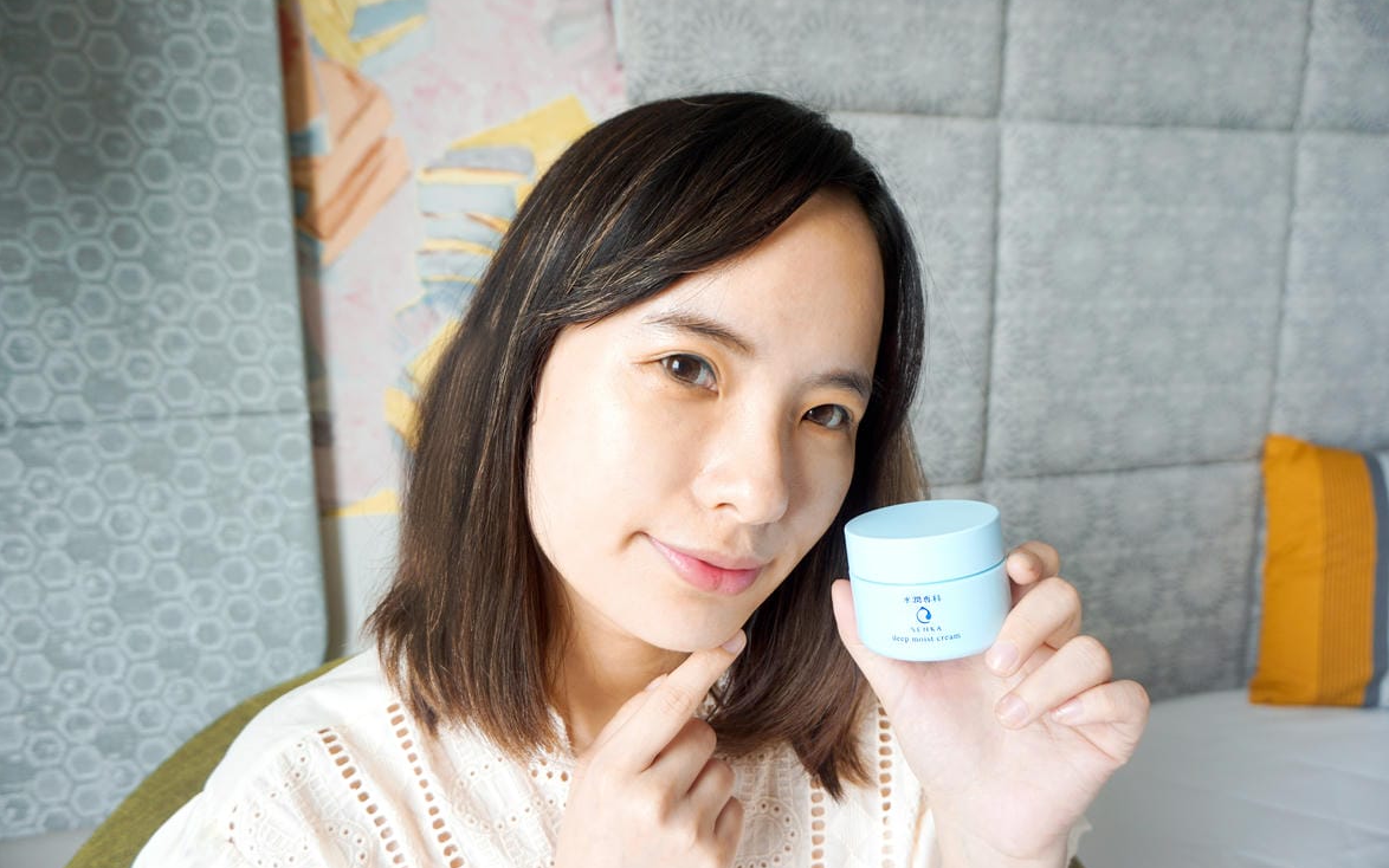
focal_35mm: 25
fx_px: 946
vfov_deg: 49.3
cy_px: 440
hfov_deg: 72.5
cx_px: 689
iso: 125
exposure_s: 1/60
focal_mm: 16
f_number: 3.5
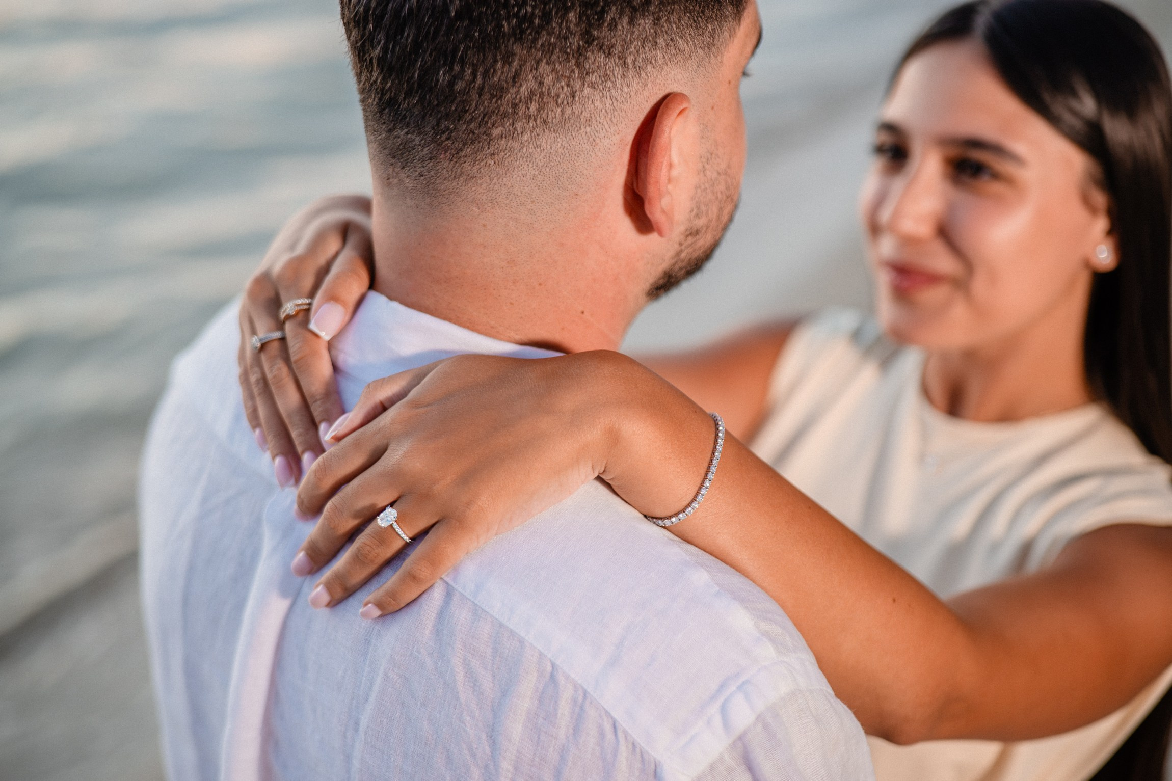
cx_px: 585
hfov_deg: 39.1
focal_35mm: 51
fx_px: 1651
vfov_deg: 26.6
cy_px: 396
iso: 640
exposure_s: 1/400
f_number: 2.2
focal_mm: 50
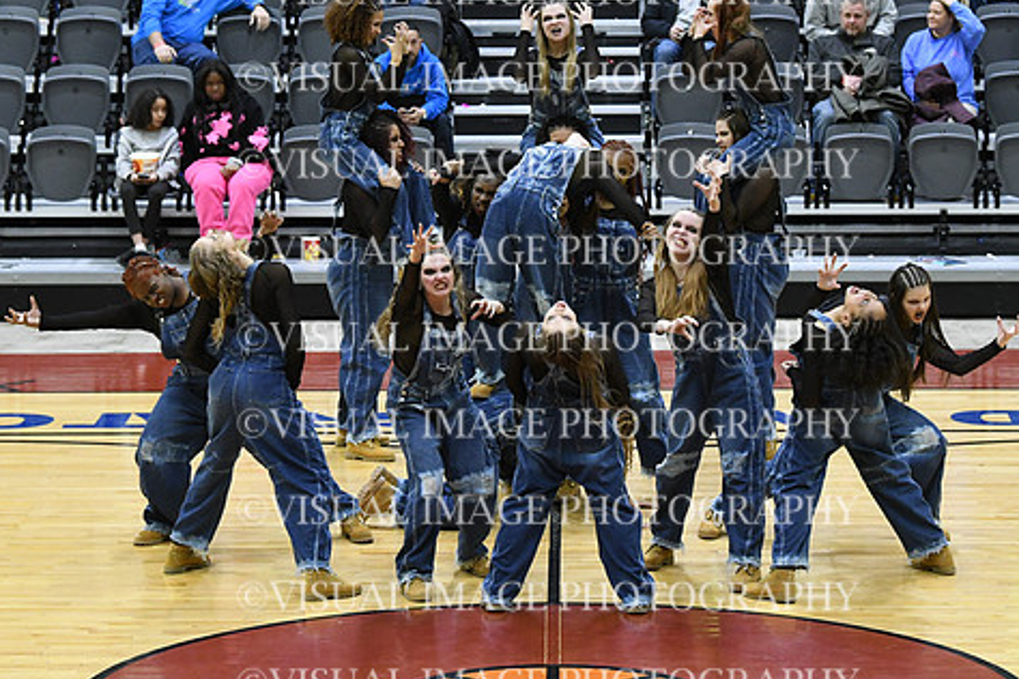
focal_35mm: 158
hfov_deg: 13.0
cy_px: 293
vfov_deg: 8.7
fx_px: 4472
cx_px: 548
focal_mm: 86
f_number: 4
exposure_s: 1/250
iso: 4000
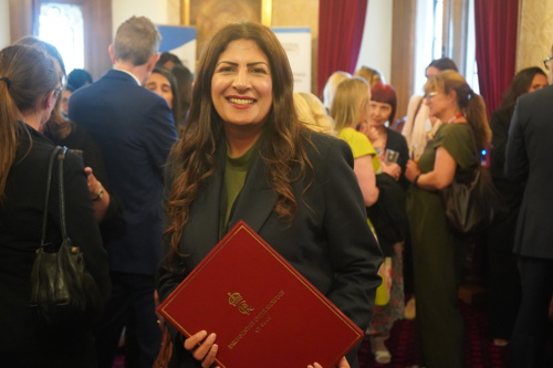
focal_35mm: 50
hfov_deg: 39.6
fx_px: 768
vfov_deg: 27.0
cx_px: 276
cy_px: 184
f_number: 4.5
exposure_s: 1/125
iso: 12800
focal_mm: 50
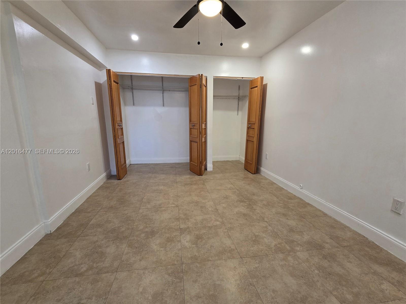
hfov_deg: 106.2
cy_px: 152
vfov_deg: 89.9
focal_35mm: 13
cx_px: 203
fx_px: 152
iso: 160
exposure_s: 1/60.2
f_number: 2.2
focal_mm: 2.2
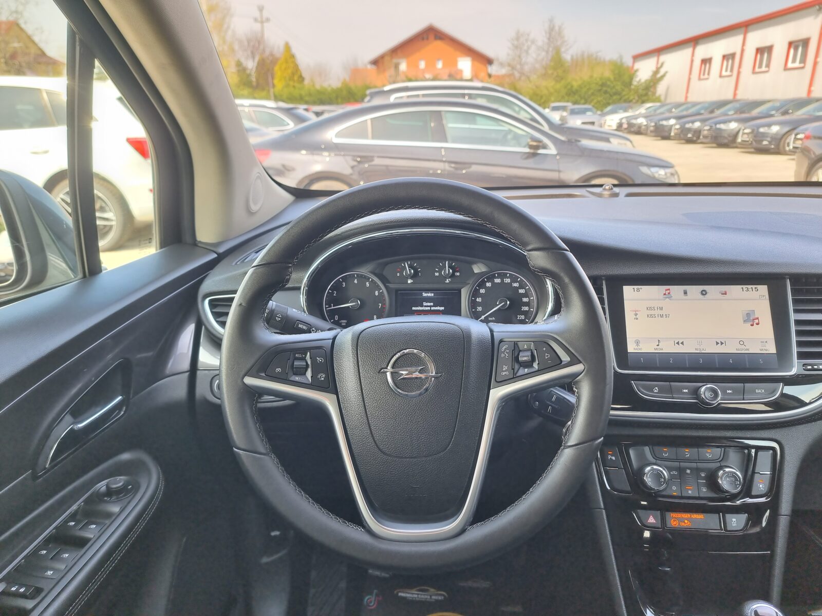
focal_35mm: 24
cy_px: 308
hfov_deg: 71.6
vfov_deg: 56.8
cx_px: 411
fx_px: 570
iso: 50
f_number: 1.8
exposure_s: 1/100
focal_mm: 6.7
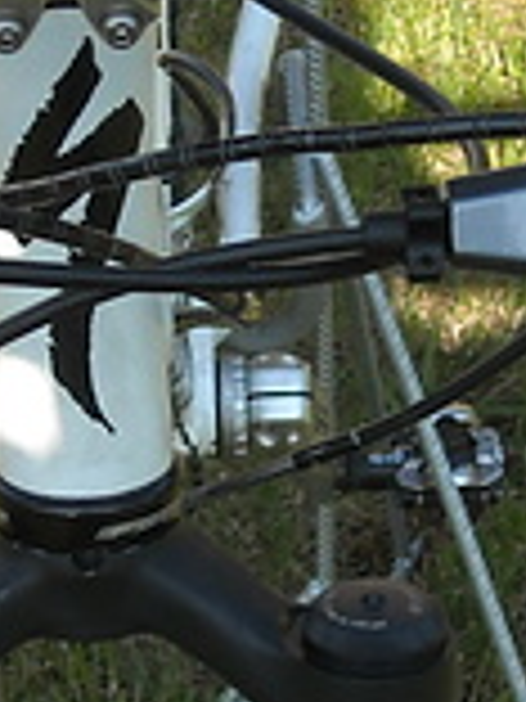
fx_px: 3627
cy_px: 360
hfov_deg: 8.3
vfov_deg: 11.0
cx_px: 135
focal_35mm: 179
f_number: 5.6
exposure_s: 1/129
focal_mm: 5.7
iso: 64
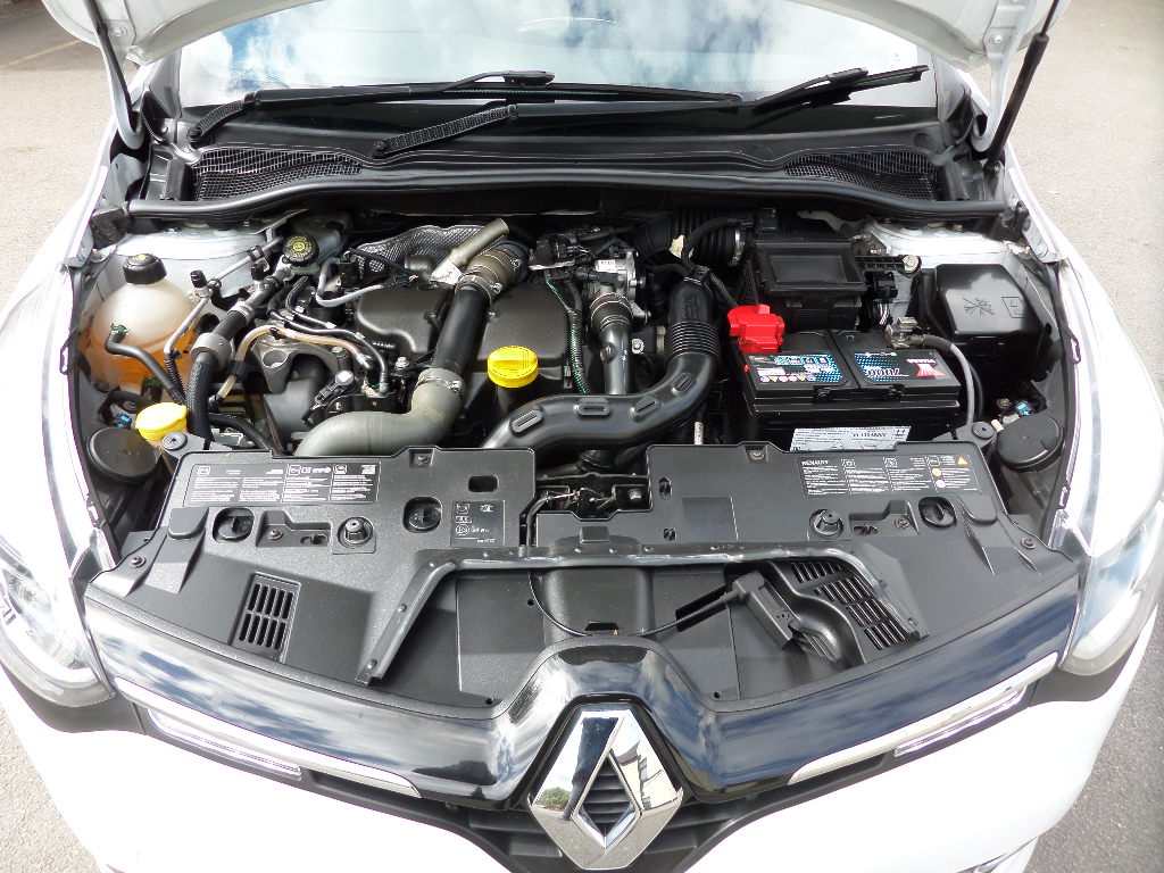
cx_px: 582
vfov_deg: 56.8
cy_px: 436
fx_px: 807
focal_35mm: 24
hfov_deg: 71.6
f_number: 3.1
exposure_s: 1/180
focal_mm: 4.3
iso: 80
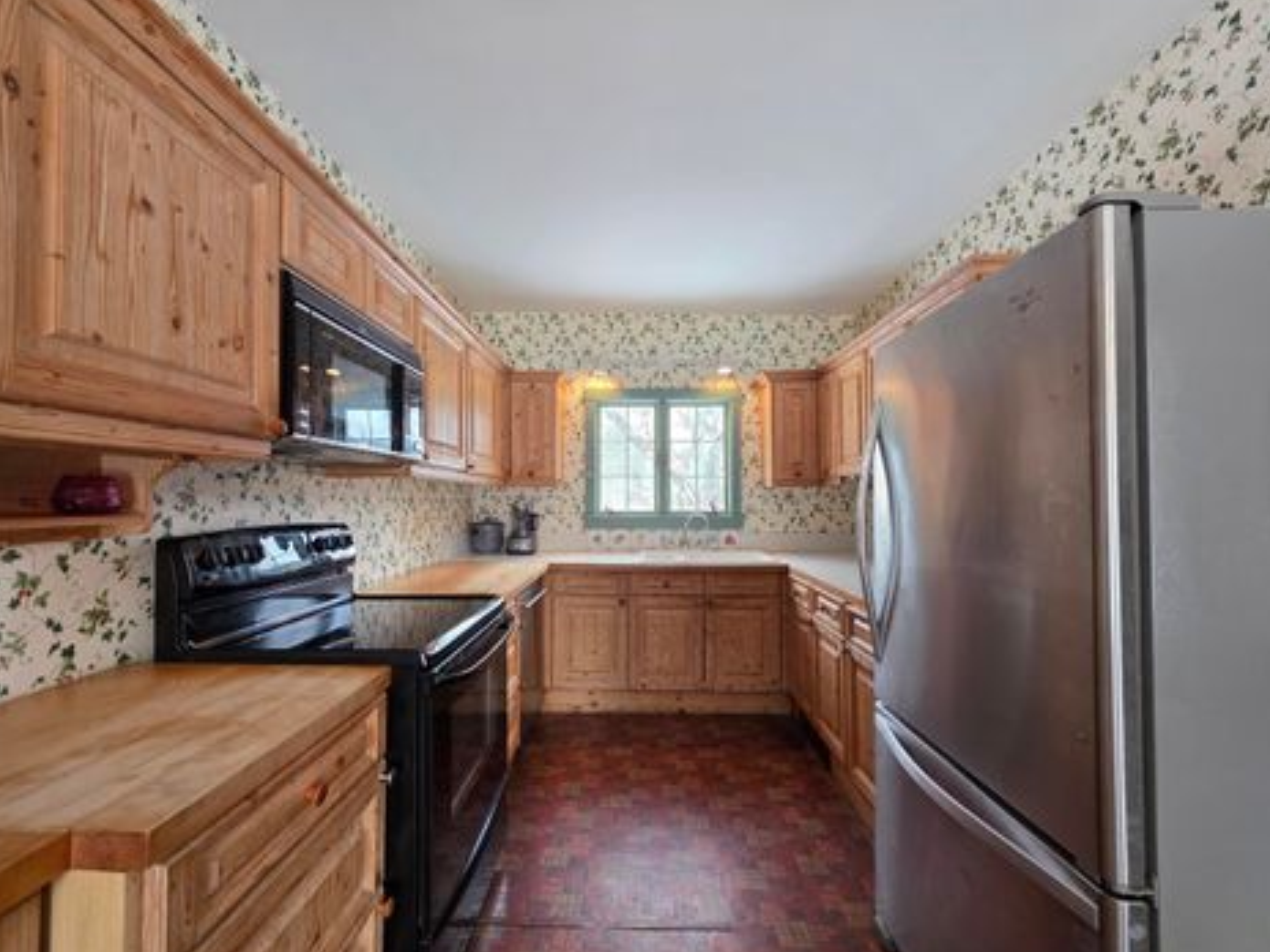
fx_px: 514
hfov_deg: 102.0
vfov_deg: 85.7
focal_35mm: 14
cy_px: 488
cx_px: 616
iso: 160
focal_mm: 2.2
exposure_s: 1/120
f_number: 1.9
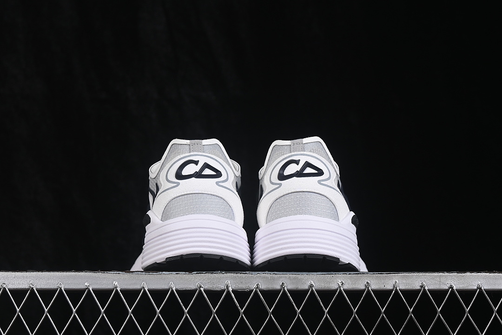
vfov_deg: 18.2
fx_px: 1046
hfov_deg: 27.0
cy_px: 168
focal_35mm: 75
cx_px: 251
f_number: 8
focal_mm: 50
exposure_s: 1/80
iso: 160
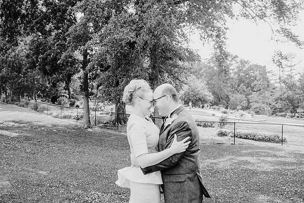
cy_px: 102
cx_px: 152
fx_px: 253
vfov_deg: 43.6
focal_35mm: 30
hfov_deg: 61.9
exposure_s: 1/320
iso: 200
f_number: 4
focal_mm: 30
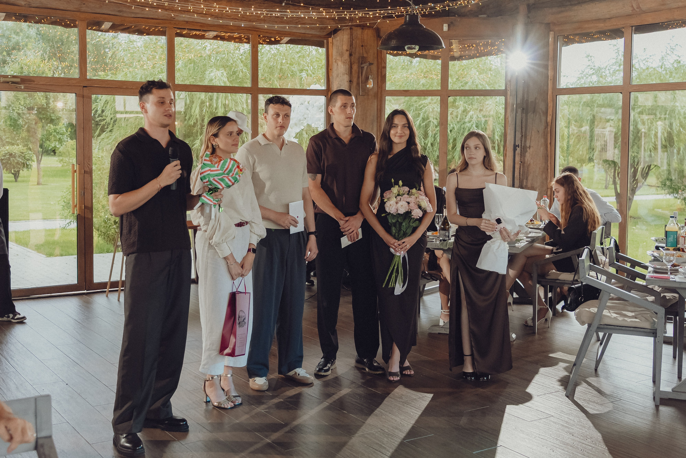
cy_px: 194
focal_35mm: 42
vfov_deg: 32.2
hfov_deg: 46.8
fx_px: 792
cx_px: 316
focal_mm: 36
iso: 800
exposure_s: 1/160
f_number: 4
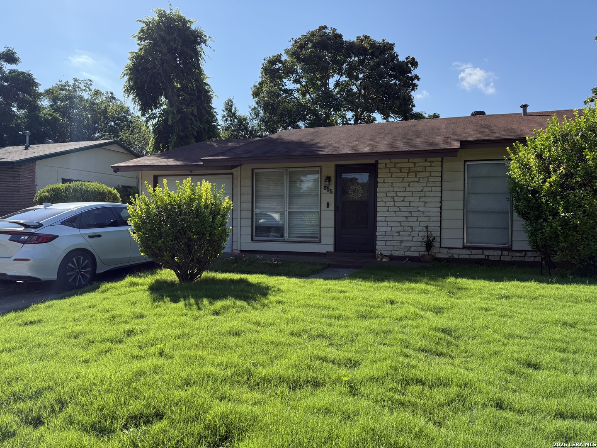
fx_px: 414
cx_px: 298
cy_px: 224
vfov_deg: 56.8
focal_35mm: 24
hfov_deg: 71.6
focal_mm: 6.76
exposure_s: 1/3145
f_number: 1.78
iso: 100
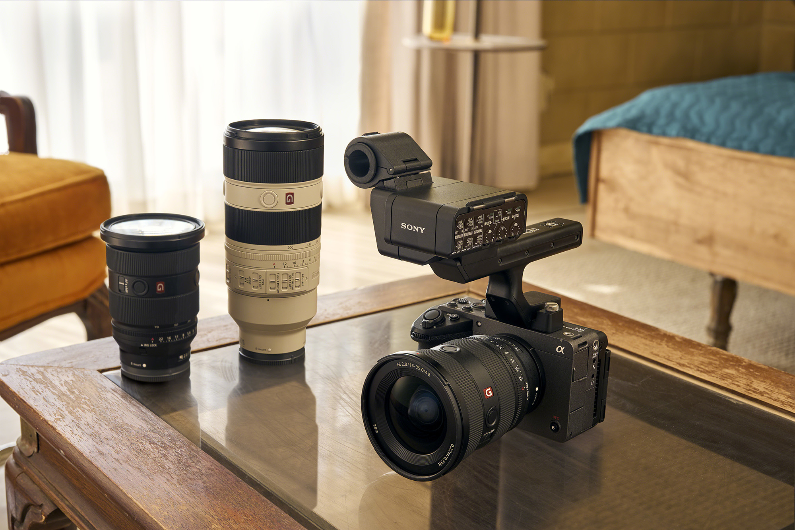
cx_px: 398
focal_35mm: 50
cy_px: 265
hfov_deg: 39.6
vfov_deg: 27.0
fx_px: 1104
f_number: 7.1
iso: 400
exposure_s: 1/80
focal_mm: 50
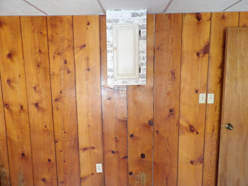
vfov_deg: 56.8
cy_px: 93
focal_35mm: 24
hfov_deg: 71.6
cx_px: 124
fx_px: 172
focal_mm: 4.3
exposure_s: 1/17
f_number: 3.2
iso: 219
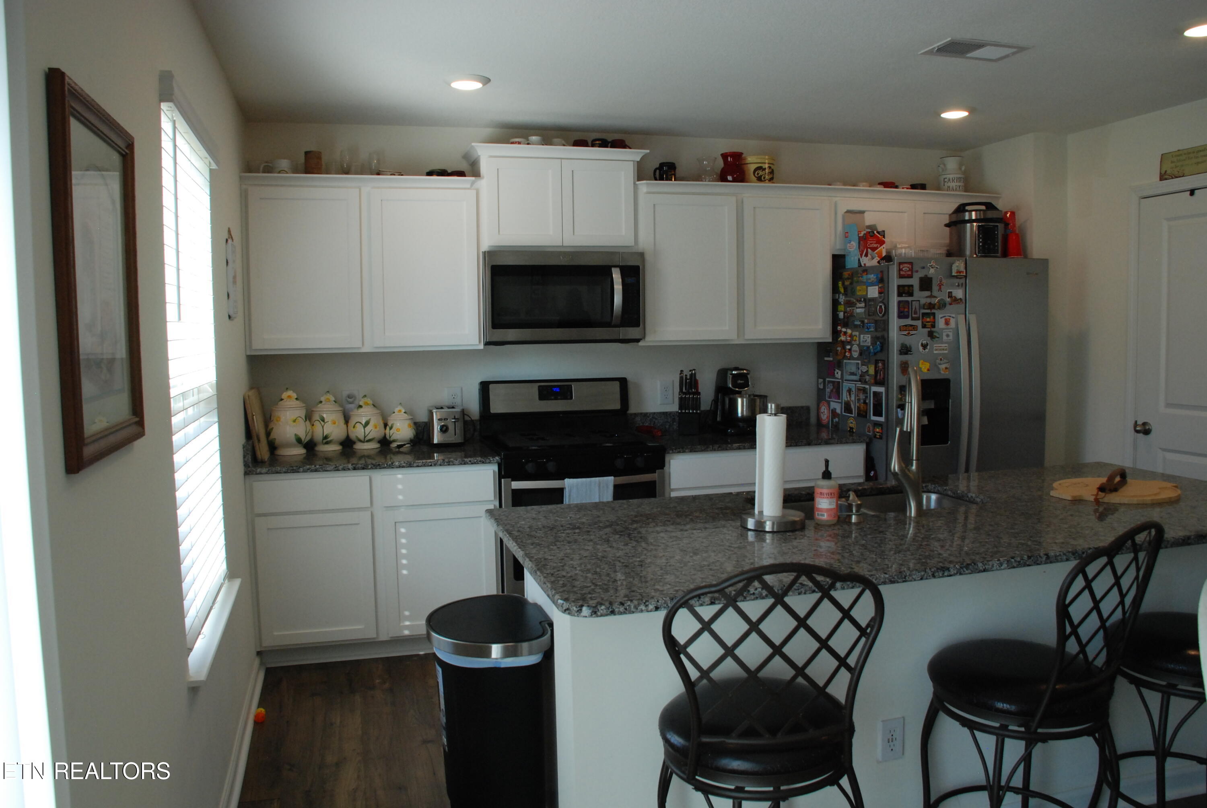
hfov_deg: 67.3
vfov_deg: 48.0
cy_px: 404
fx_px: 906
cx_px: 604
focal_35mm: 27
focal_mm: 18
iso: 640
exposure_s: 1/125
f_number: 5.6
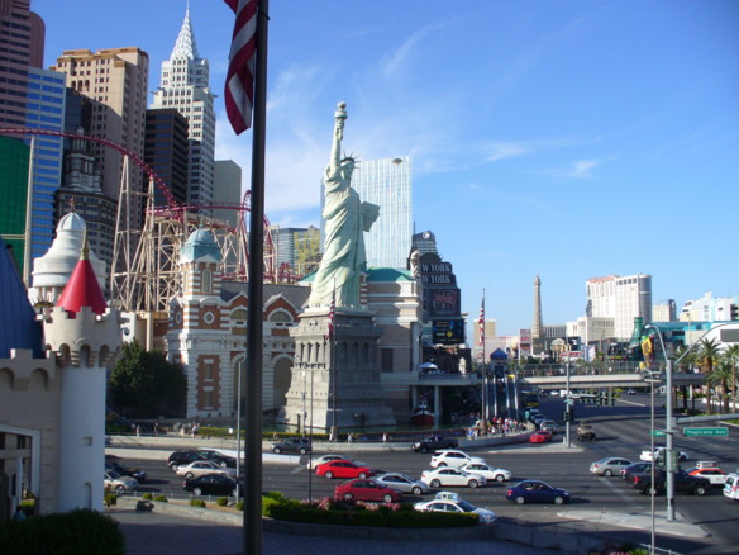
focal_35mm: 38
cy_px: 281
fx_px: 811
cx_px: 364
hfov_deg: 49.0
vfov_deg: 37.7
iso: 80
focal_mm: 6.1
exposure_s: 1/320
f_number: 5.6
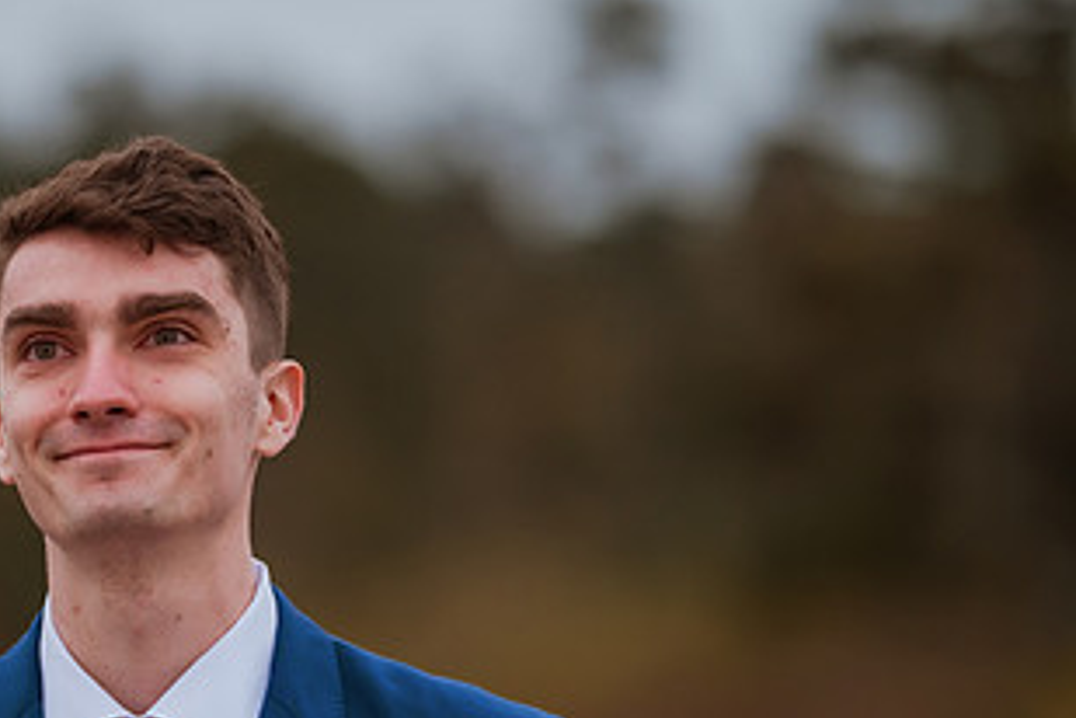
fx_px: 7561
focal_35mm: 253
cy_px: 610
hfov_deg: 8.1
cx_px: 192
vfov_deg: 5.4
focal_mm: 135
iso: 500
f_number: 1.8
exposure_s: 1/3200
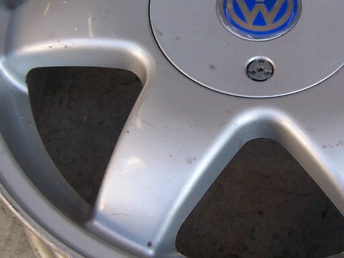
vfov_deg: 17.5
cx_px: 263
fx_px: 835
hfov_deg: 23.0
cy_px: 72
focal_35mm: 84
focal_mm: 5.6
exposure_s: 1/90
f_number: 3.4
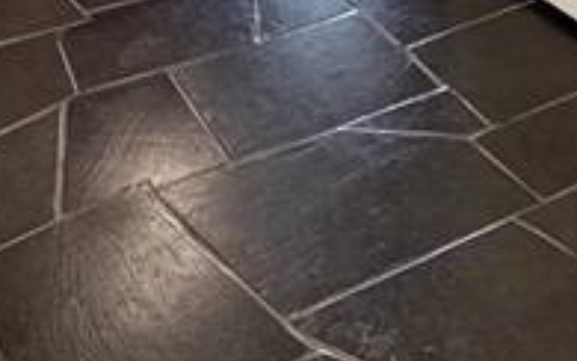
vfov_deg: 13.9
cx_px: 337
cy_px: -385
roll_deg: +3.4
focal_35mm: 78
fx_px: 1227
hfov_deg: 26.4
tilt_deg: -11.5
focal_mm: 2.22
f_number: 2.2
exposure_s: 1/60
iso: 200
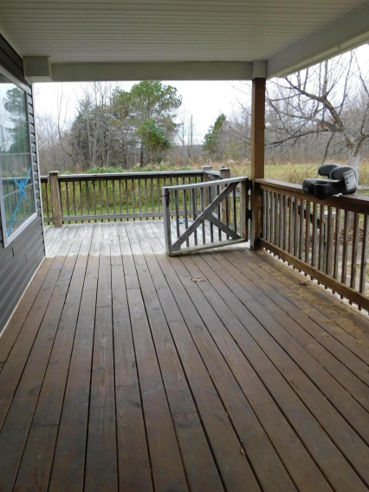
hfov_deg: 51.1
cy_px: 211
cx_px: 155
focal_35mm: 27
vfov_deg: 65.0
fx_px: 384
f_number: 3
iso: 125
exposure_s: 1/250
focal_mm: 4
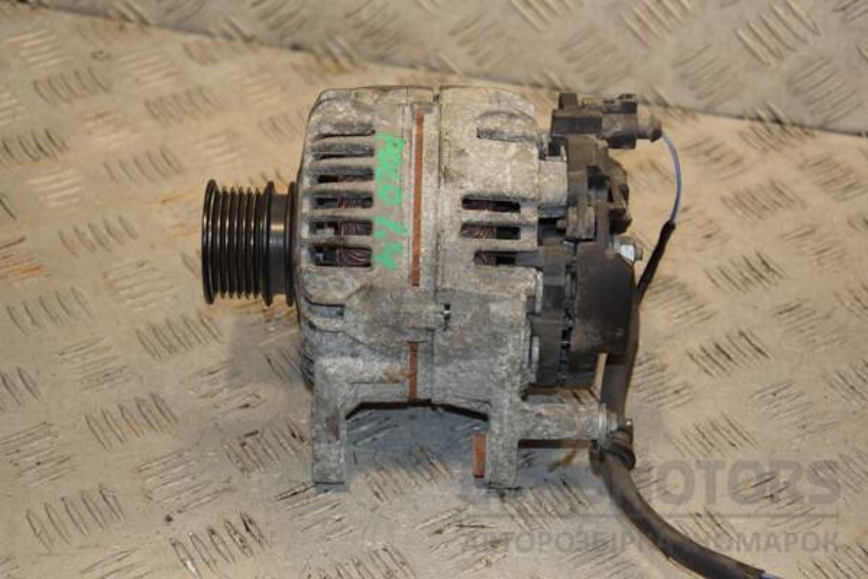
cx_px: 434
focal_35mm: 87
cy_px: 290
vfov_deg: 15.7
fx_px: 2098
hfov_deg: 23.4
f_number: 5.6
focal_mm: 58
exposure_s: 1/200
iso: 800
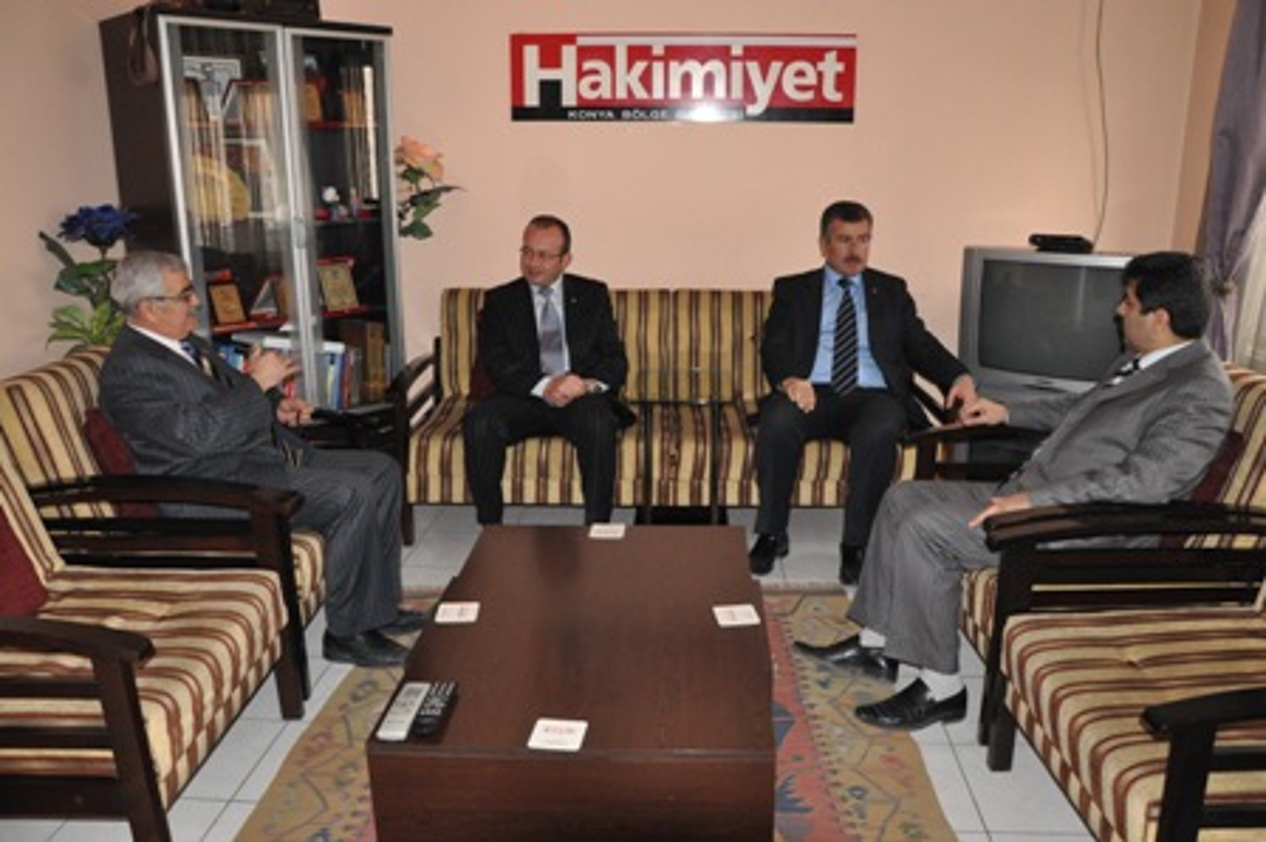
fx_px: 949
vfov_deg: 47.9
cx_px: 633
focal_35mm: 27
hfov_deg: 67.4
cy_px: 421
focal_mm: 18
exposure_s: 1/60
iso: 2000
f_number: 5
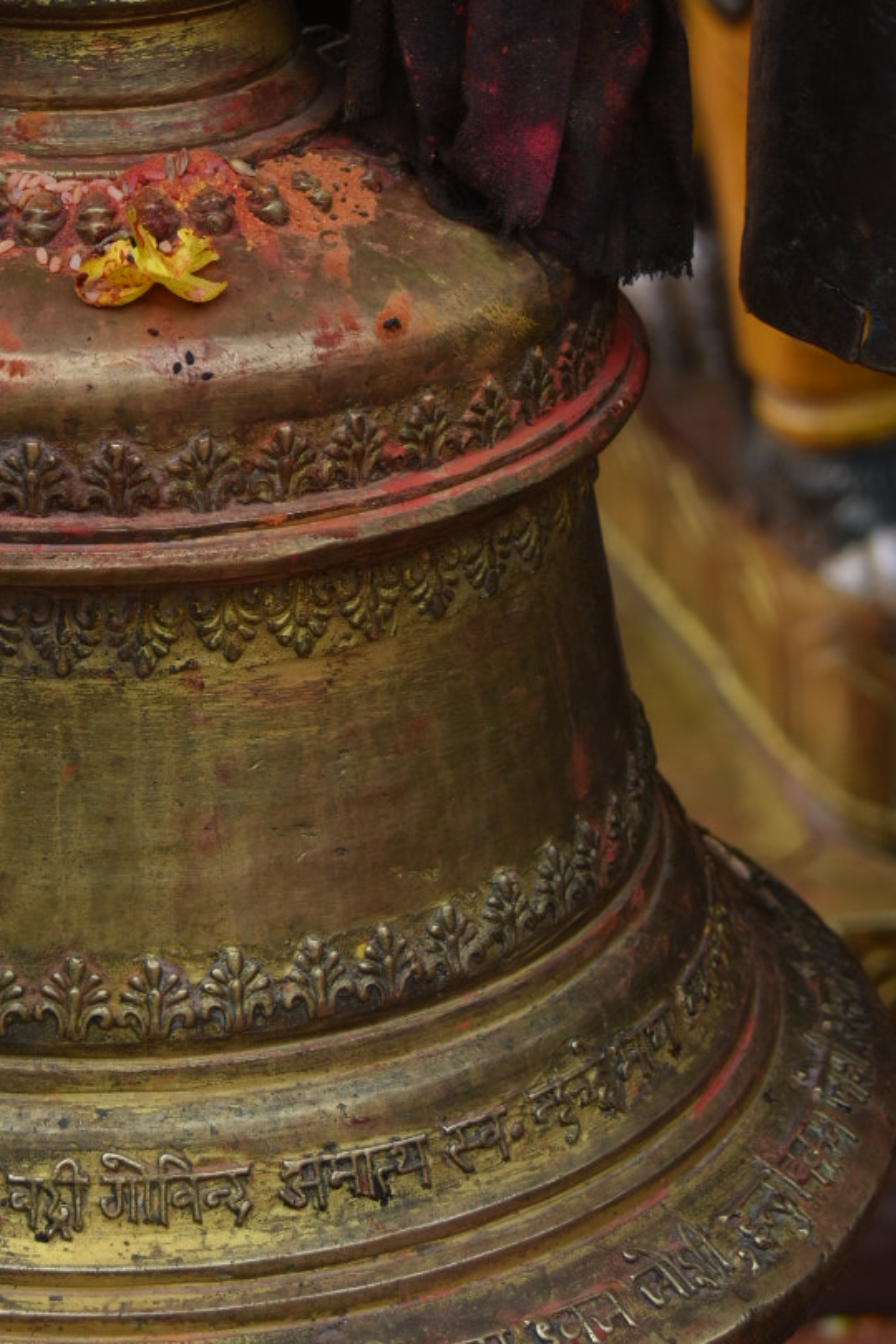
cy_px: 416
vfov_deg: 14.2
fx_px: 5376
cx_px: 63
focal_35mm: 144
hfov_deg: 9.5
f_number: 5.3
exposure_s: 1/320
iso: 125
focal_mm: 48
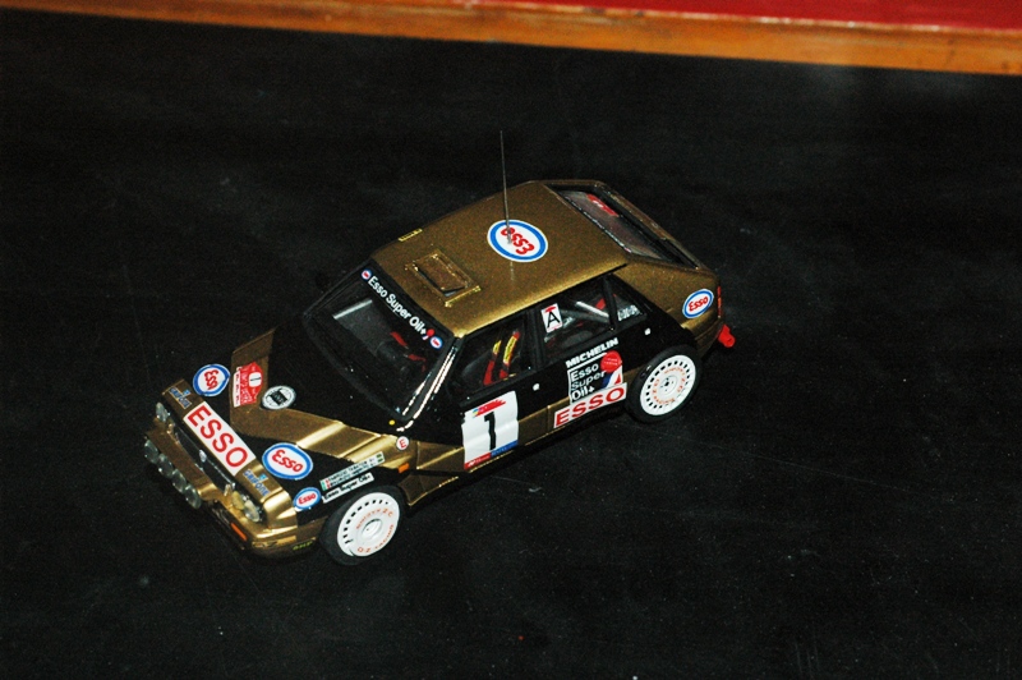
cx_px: 511
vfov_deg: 13.0
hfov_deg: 19.5
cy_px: 340
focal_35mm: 105
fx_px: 2978
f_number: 10
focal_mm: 70
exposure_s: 1/125
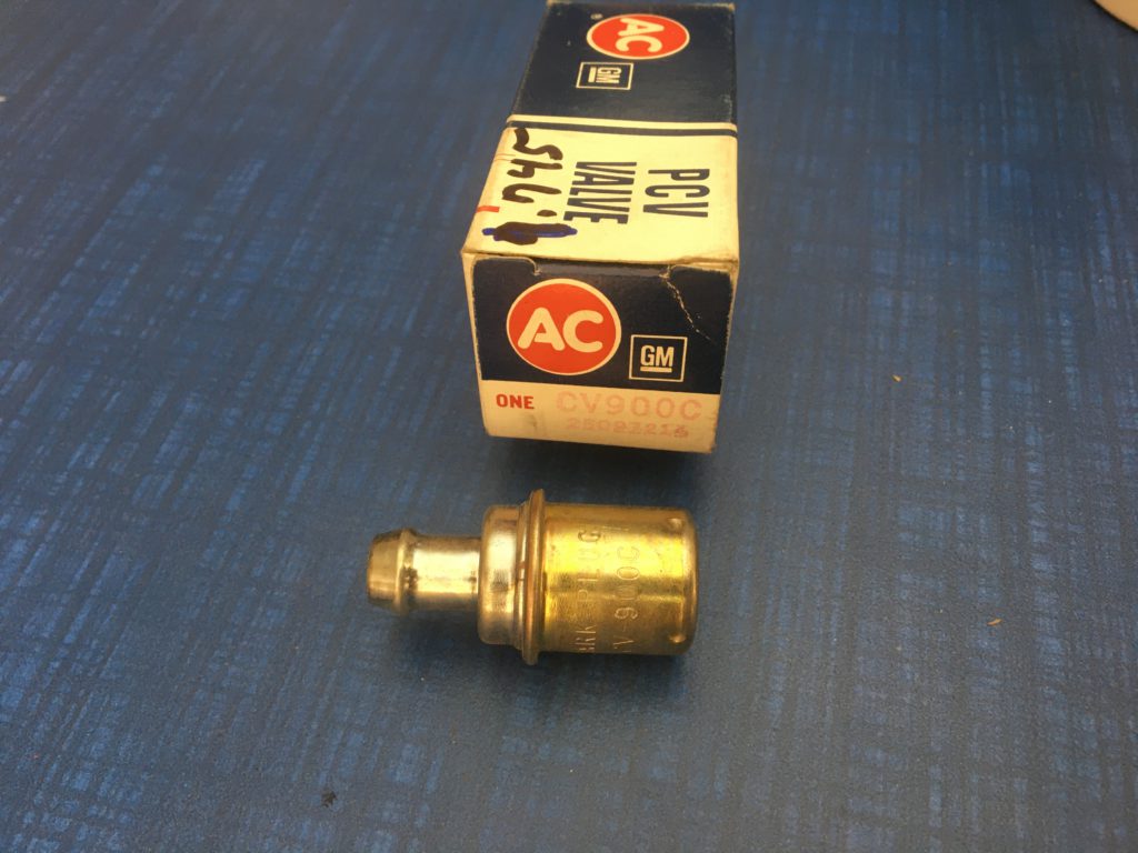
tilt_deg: -53.2
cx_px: 569
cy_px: 426
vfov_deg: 48.2
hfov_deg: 61.7
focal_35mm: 29
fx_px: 953
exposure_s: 1/30
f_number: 2.2
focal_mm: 4.15
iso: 64
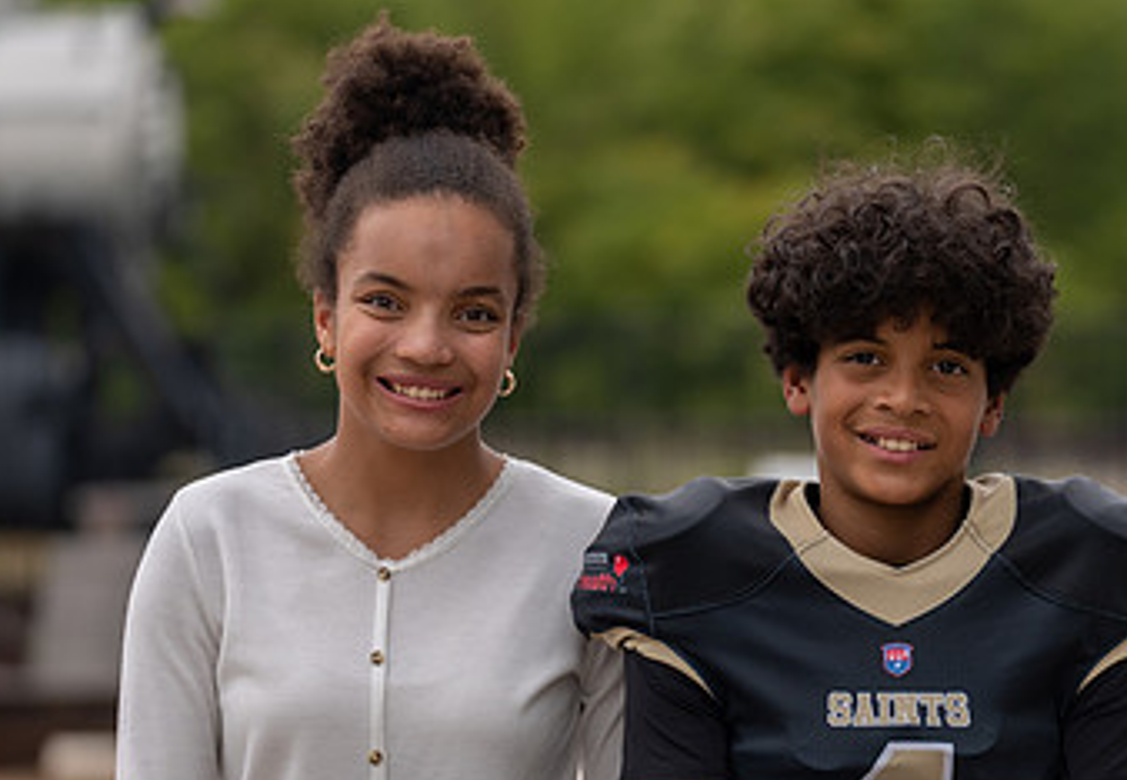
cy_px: 640
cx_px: 669
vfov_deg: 6.9
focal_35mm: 204
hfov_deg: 10.0
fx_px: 6462
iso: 160
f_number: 2.8
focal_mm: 115
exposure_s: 1/320
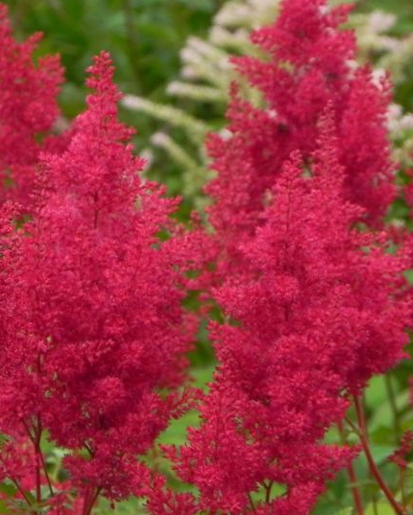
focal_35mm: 411
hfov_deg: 3.8
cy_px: 318
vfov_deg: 4.7
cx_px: 49
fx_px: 6276
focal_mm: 37.7
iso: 160
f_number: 5.6
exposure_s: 1/125
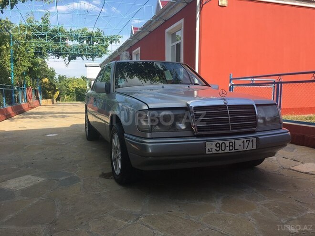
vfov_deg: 48.2
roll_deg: +1.2
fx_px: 264
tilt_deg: -5.2
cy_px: 118
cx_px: 158
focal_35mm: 29
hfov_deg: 61.7
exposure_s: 1/725
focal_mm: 4.15
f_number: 2.2
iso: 25
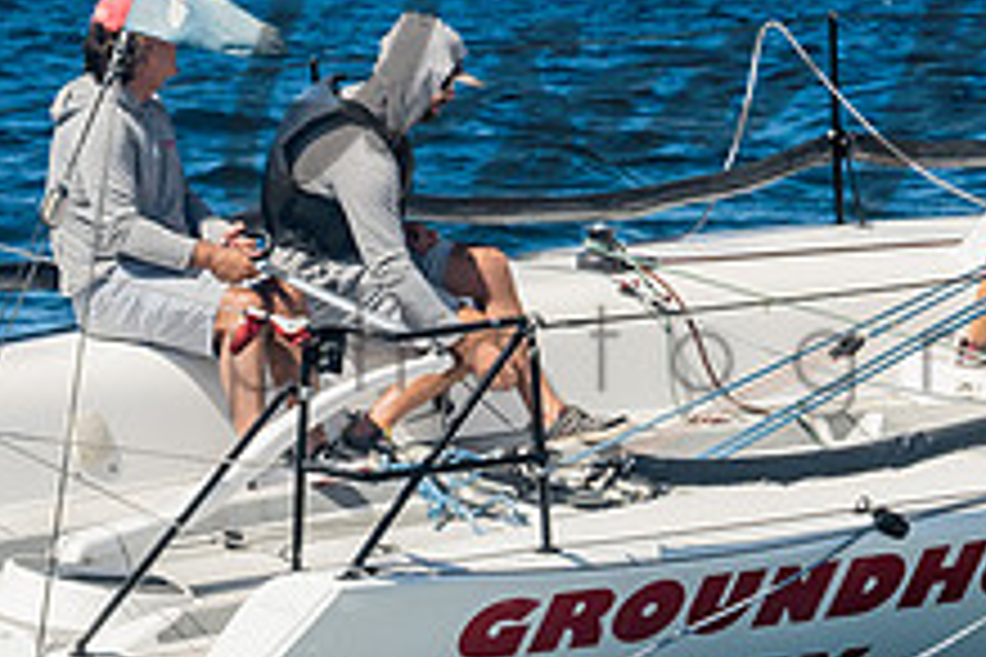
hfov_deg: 7.2
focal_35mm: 286
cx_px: 637
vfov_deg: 4.8
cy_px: -19
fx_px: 7833
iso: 160
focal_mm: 63
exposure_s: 1/500
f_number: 6.3
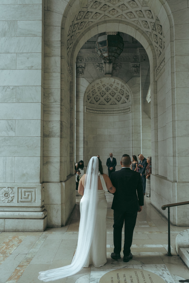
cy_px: 142
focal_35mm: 30
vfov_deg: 61.9
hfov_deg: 43.6
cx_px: 94
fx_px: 236
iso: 1000
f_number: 2.8
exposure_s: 1/800
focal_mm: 30
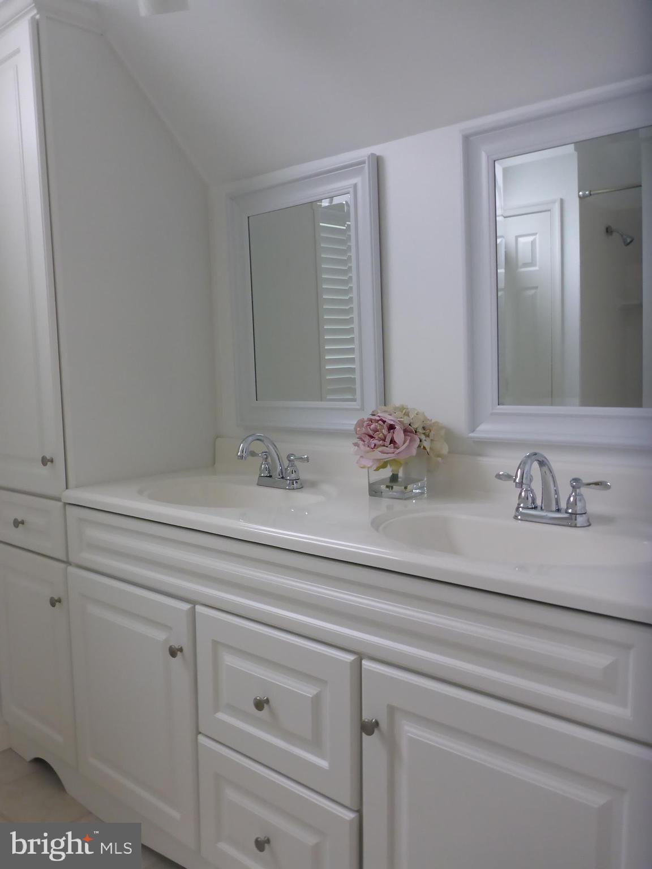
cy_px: 434
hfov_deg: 49.7
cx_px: 326
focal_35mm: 28
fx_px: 703
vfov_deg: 63.4
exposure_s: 1/60
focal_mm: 4.9
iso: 320
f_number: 3.3
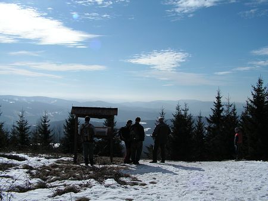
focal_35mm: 36
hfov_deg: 51.4
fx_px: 279
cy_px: 100
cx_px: 134
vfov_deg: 39.6
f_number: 4.8
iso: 64
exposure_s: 1/2000
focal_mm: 6
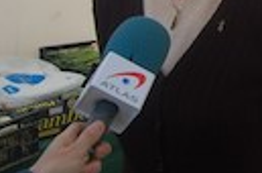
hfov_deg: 20.0
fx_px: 642
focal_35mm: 89
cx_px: 390
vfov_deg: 14.8
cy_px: -32
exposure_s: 1/160
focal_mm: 19
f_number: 6.3
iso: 200
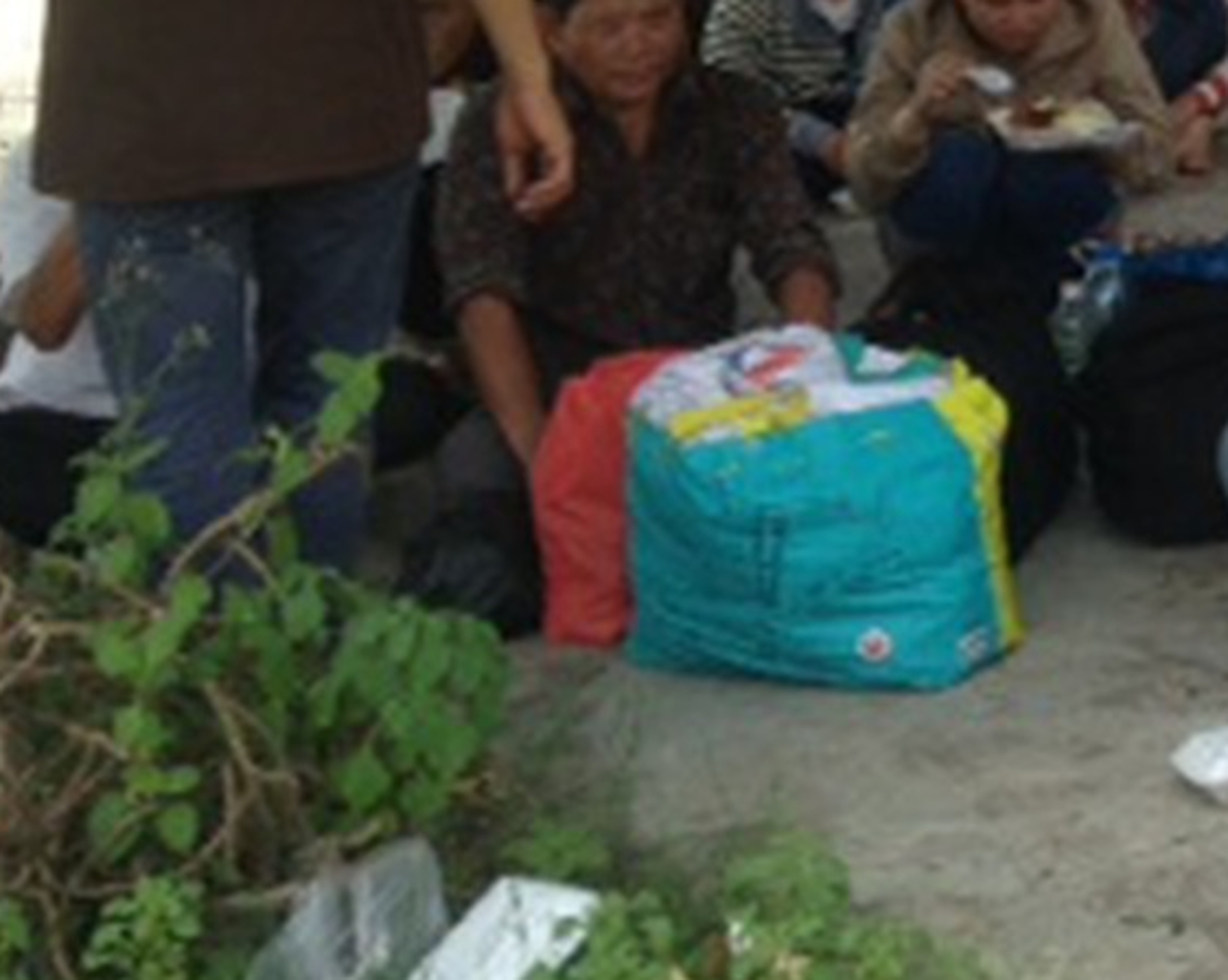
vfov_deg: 12.9
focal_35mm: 117
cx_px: 1900
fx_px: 4249
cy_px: -114
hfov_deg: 15.1
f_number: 2.4
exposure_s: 1/506
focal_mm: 4.28
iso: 50
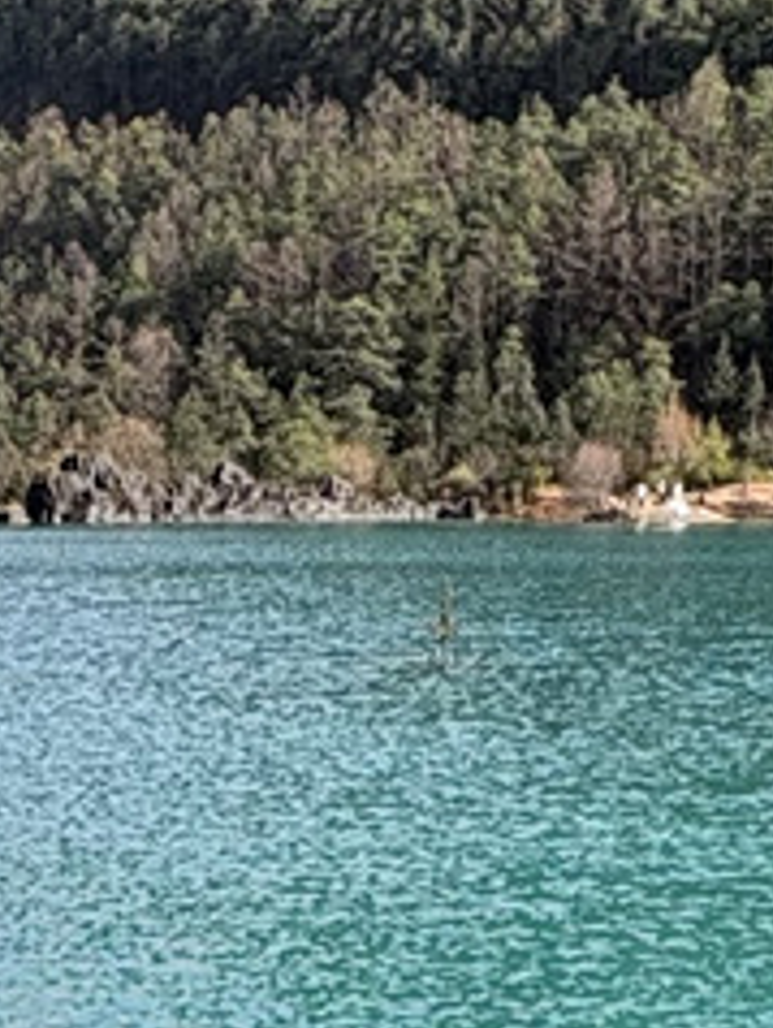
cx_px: 363
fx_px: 2794
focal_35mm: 94
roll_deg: -0.9
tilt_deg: -25.6
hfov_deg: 15.8
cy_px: 1823
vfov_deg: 17.2
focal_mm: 2.22
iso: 40
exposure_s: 1/456
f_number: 2.2
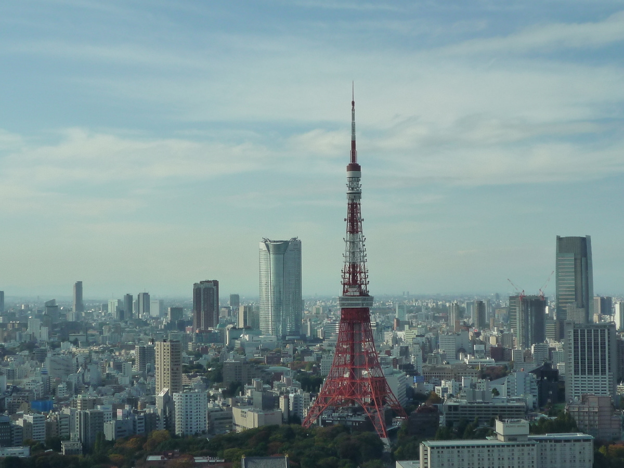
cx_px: 312
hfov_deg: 30.7
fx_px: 1136
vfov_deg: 23.3
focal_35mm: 63
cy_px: 234
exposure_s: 1/800
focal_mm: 7.8
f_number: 5
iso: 160
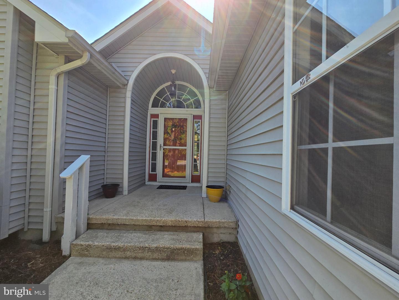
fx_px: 150
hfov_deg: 106.2
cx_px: 200
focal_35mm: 13
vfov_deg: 89.9
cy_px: 150
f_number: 2.2
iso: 50
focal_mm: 2.2
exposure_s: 1/805
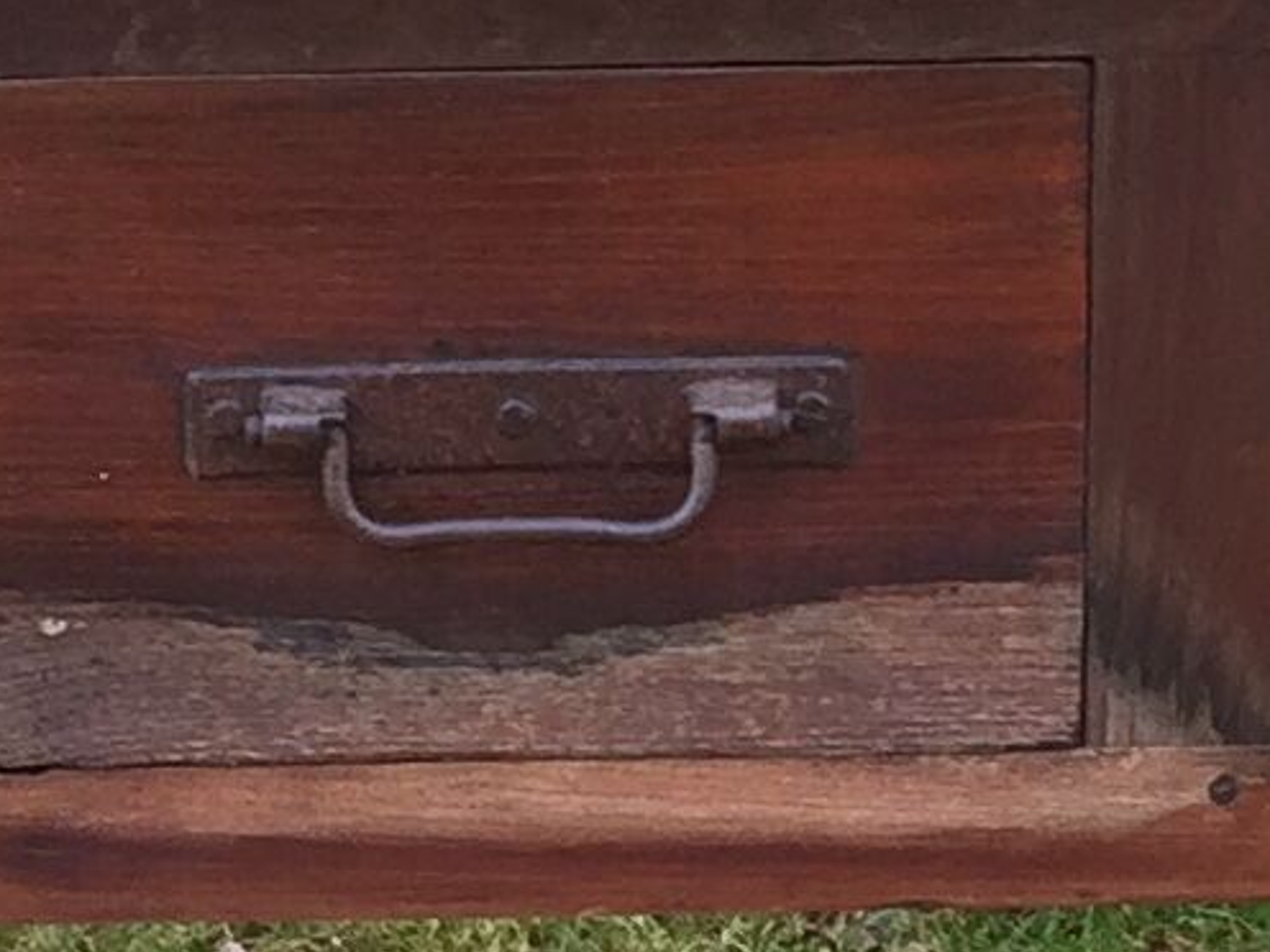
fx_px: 7007
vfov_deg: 7.8
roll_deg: -0.2
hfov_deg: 10.4
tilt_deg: -21.2
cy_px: 706
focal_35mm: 191
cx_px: 561
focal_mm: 4.15
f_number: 2.2
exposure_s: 1/100
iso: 32
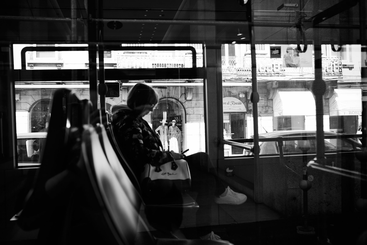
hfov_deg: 53.1
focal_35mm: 36
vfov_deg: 36.9
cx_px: 180
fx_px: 367
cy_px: 123
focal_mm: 23
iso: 200
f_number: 2.8
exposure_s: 1/125
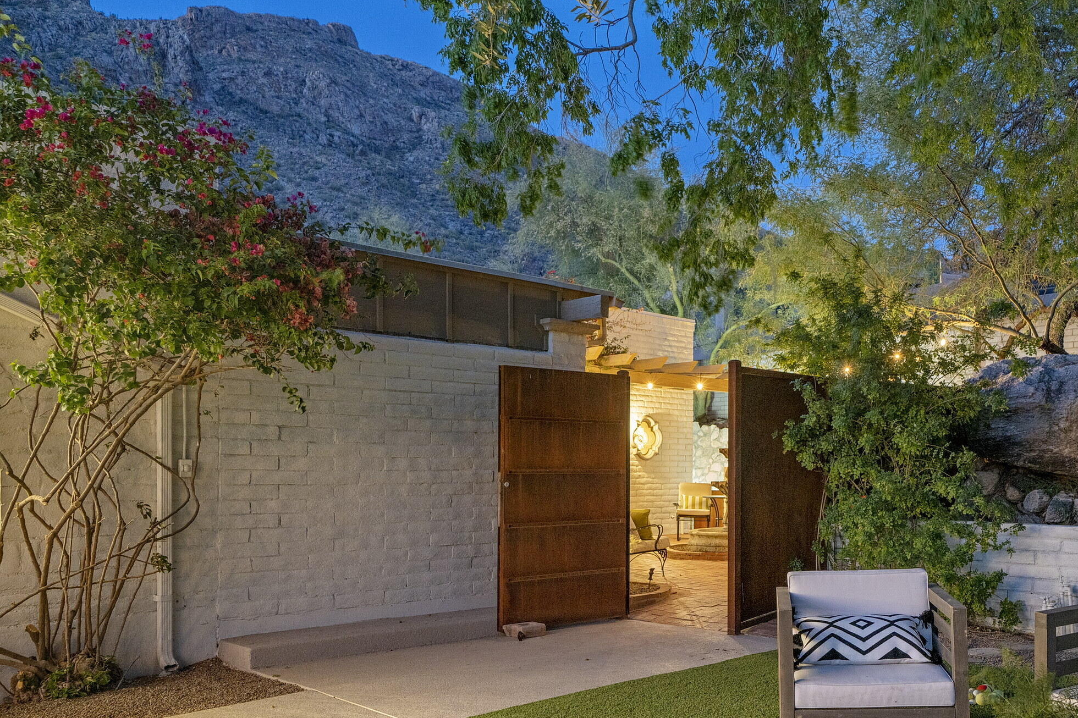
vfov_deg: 42.9
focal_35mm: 30
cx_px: 725
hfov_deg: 60.4
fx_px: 898
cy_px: 488
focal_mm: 21
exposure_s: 1/2
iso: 800
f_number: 4
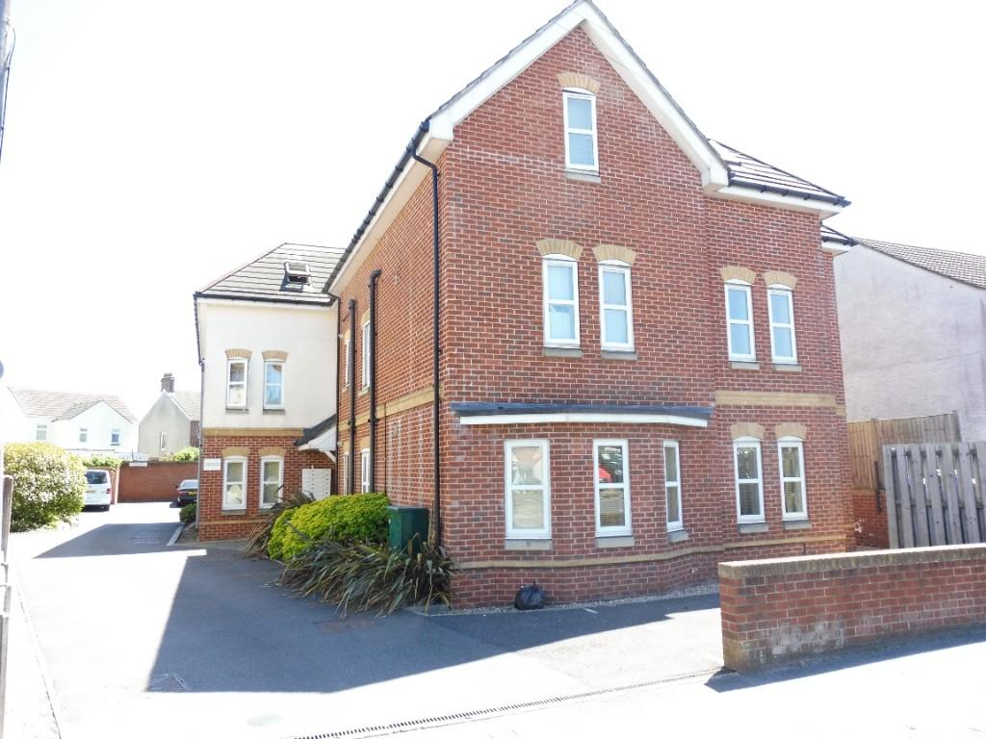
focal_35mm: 24
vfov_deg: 56.8
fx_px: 684
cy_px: 370
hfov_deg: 71.6
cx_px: 493
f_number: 3.3
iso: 200
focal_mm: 4.3
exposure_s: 1/400
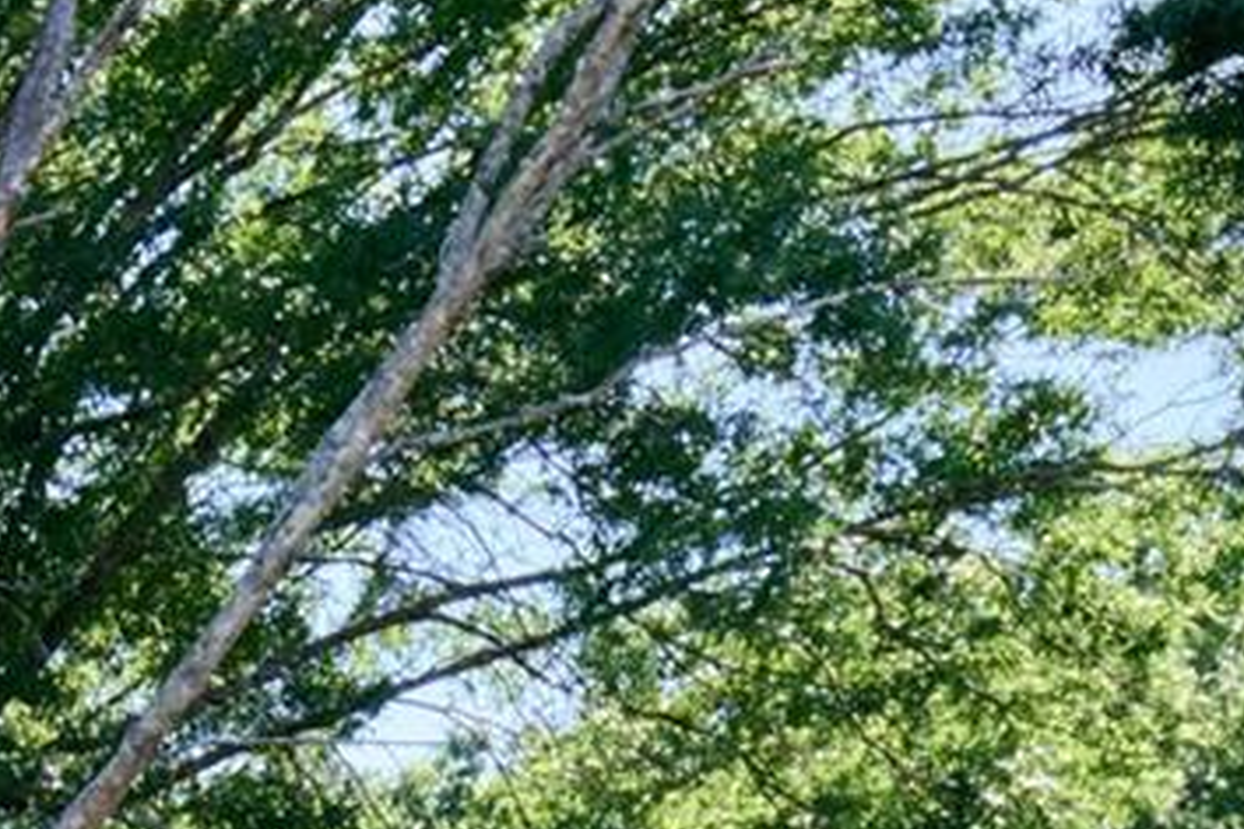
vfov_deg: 12.0
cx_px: -1701
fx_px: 3801
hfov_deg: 13.7
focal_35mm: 110
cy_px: 1175
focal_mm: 19
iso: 250
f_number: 11
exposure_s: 1/200
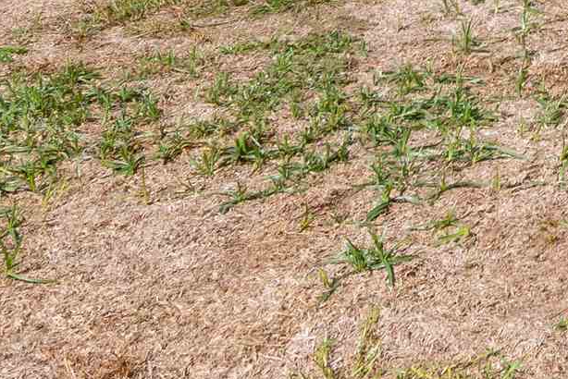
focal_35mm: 90
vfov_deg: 13.1
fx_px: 1421
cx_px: 811
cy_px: -386
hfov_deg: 20.0
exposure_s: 1/250
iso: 100
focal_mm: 12
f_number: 8
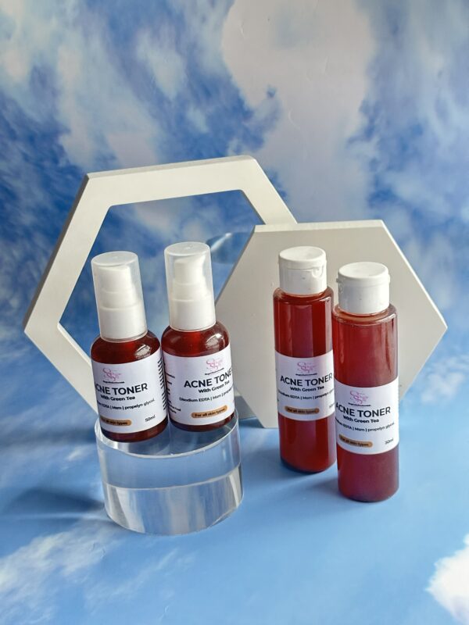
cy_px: 312
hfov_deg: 30.3
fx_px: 867
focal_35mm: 48
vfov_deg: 39.7
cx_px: 234
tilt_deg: -21.2
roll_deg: +4.8
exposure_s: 1/40
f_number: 1.78
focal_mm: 6.86
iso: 500
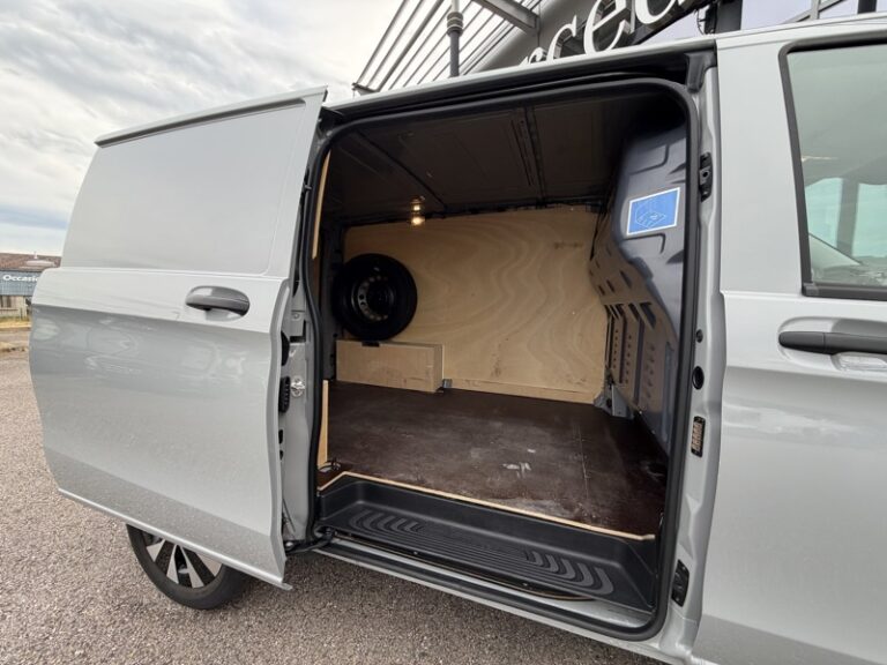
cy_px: 332
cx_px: 444
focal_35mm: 14
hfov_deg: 102.1
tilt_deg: -4.4
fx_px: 359
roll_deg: -0.4
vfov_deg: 85.7
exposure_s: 1/177
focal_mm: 2.22
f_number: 2.2
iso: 50
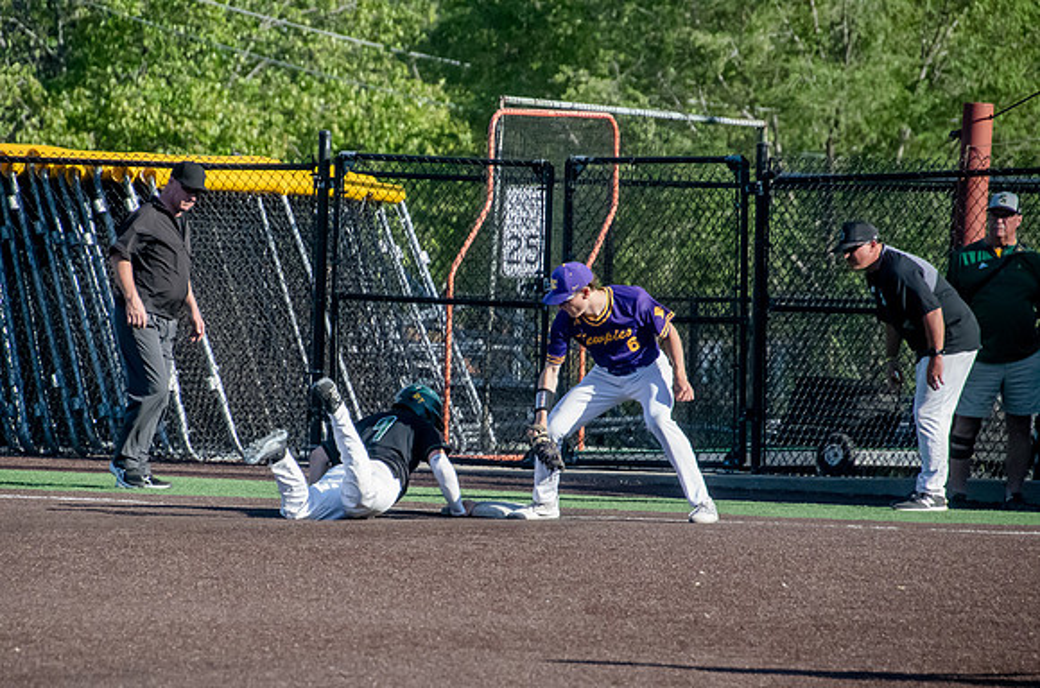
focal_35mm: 437
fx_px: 12597
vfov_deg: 3.1
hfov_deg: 4.7
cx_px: 435
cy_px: 403
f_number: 6.3
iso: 2500
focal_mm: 250
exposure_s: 1/4000
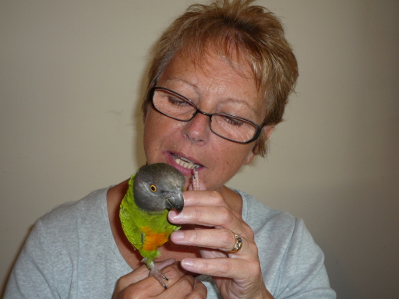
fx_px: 415
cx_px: 200
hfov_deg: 51.4
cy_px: 150
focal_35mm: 36
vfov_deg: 39.7
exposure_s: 1/30
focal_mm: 6.3
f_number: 3.8
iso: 100
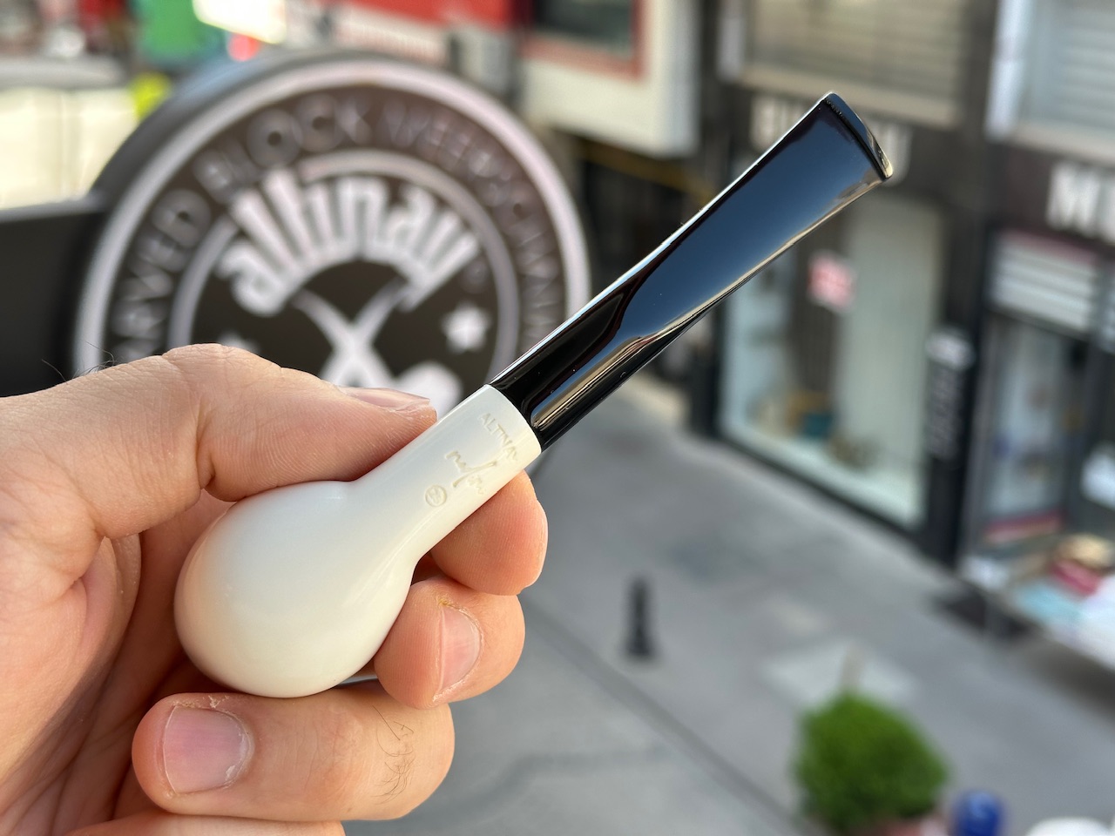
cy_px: 418
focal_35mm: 48
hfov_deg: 39.7
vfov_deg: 30.3
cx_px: 558
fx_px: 1546
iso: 64
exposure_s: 1/384
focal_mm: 6.86
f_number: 1.78
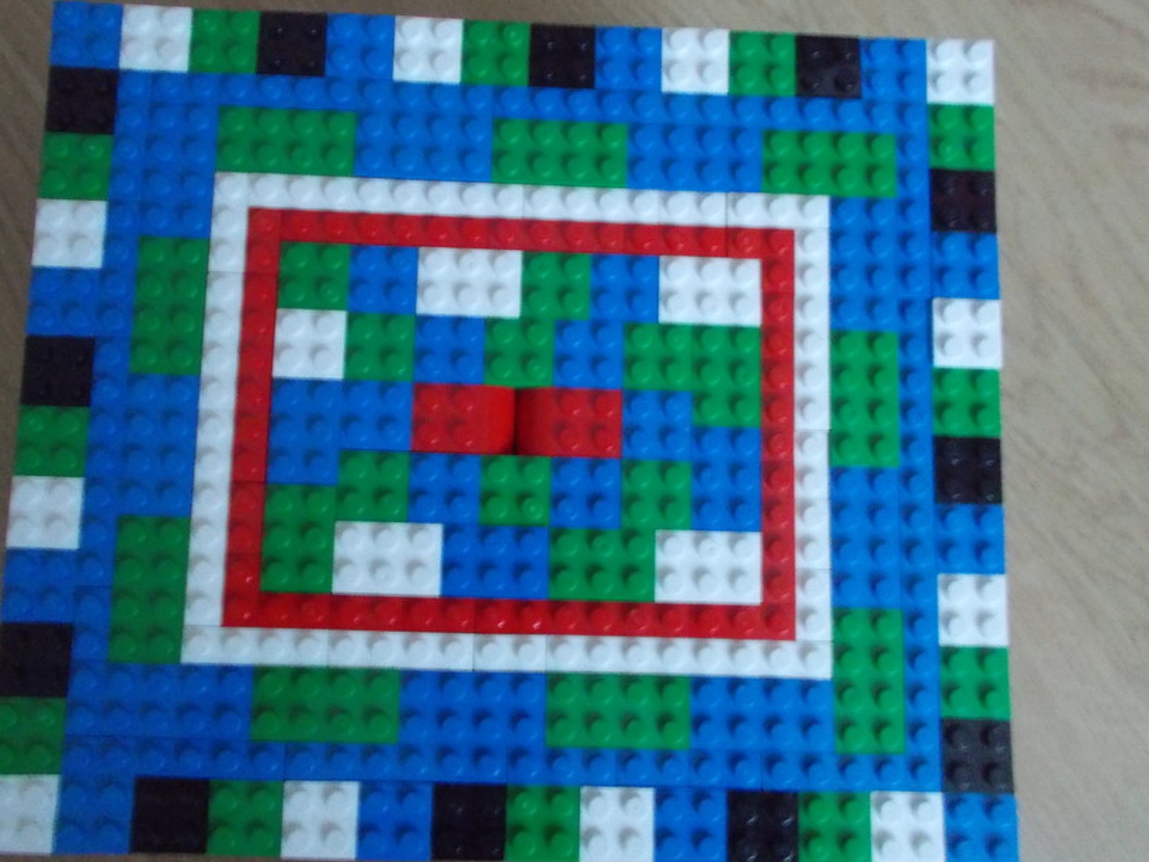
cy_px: 427
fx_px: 1096
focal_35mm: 33
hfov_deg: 55.3
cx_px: 527
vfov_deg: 43.0
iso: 800
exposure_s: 1/13
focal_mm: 5.3
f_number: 3.4
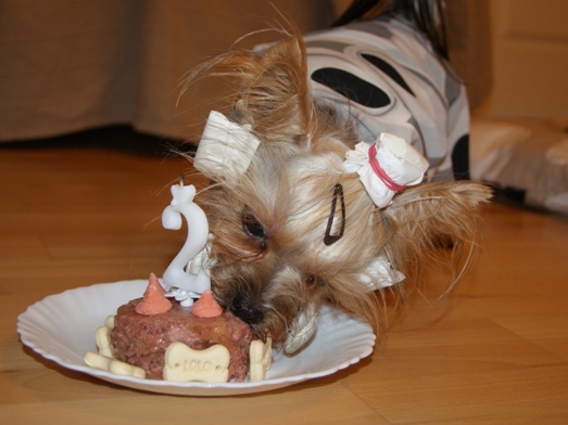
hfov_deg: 36.2
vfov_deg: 27.5
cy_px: 201
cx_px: 286
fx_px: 869
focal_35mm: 53
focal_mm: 30
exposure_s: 1/60
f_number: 5.6
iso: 400
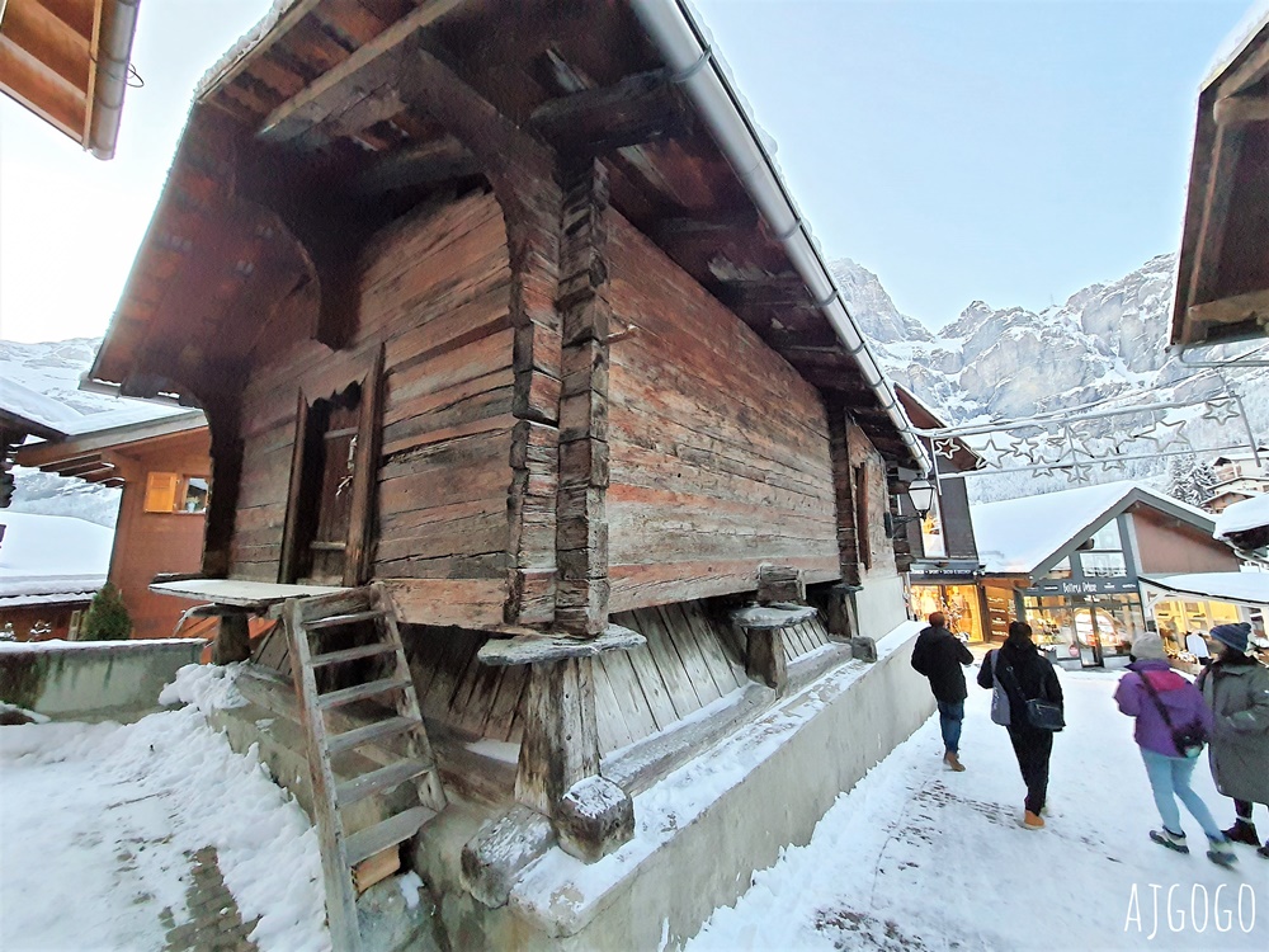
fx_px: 477
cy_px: 476
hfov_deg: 106.2
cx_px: 634
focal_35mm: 13
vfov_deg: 89.9
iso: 640
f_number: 2.2
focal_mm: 1.74
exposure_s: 1/30
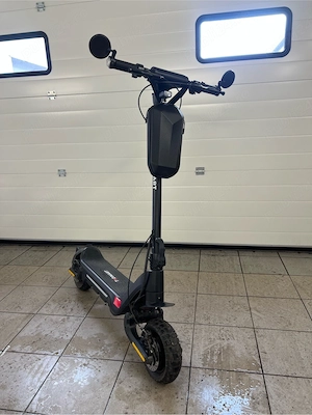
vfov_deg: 67.3
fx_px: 312
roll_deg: +3.3
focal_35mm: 26
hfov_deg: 53.1
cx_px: 156
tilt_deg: -15.8
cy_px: 208
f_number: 1.5
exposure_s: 1/100
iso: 50
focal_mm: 5.7
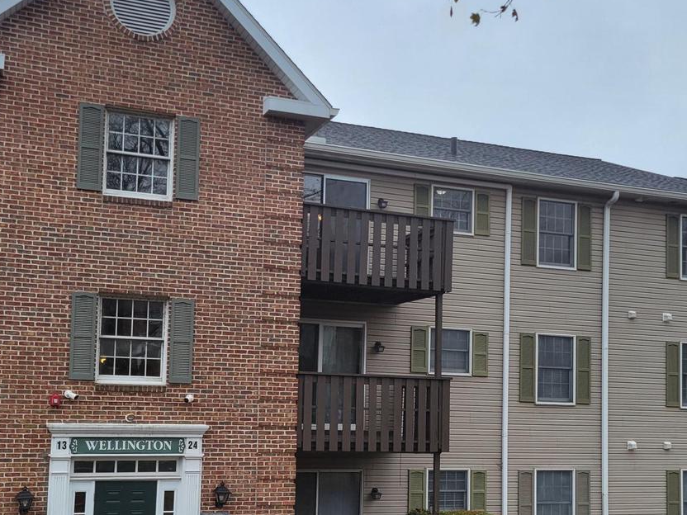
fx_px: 893
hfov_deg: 42.0
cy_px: 329
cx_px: 305
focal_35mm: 45
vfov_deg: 32.0
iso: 40
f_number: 1.8
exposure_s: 1/556
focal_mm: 5.4
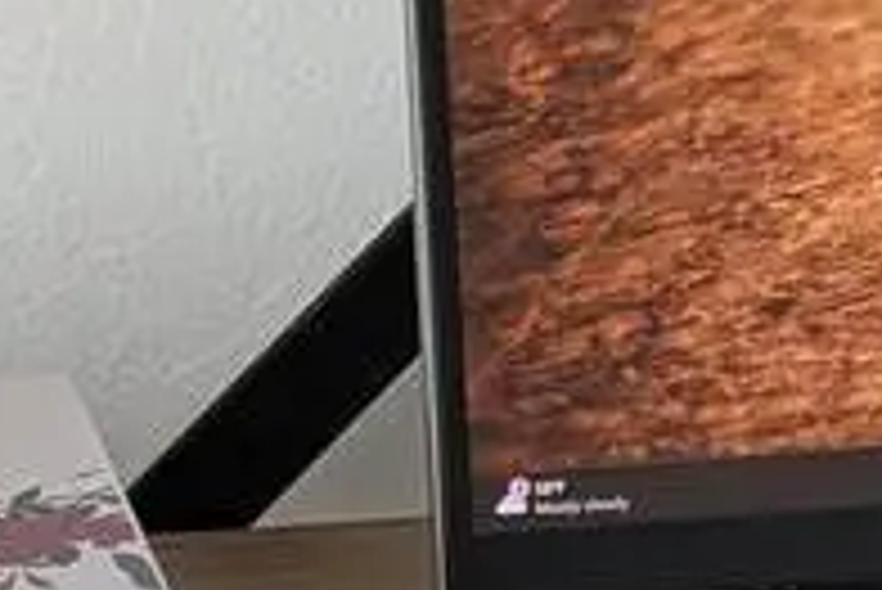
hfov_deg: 8.0
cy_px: 187
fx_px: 6031
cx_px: 1732
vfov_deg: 5.6
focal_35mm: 246
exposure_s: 1/35.5
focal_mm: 6.9
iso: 25
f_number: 1.68
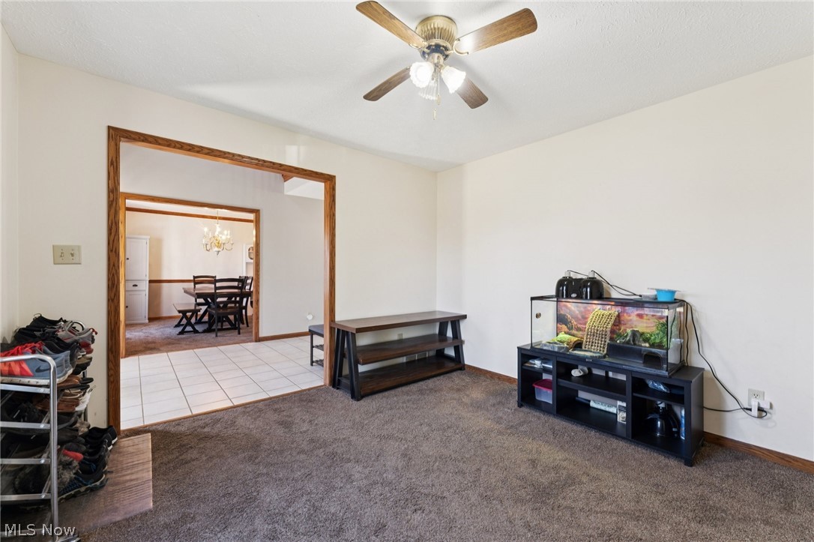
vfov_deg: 81.2
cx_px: 407
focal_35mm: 14
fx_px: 316
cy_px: 271
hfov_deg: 104.3
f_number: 5.6
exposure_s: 1/13
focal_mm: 14
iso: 200
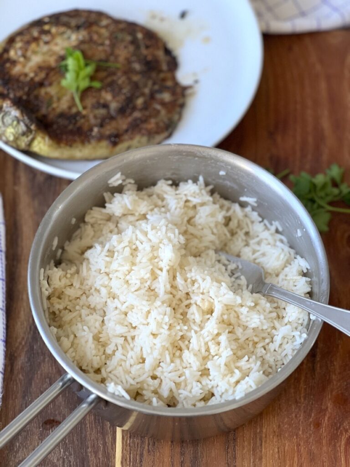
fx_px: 1038
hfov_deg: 19.1
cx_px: 175
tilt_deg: -59.4
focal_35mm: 77
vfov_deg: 25.3
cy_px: 234
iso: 250
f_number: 2.8
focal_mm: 9
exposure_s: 1/87
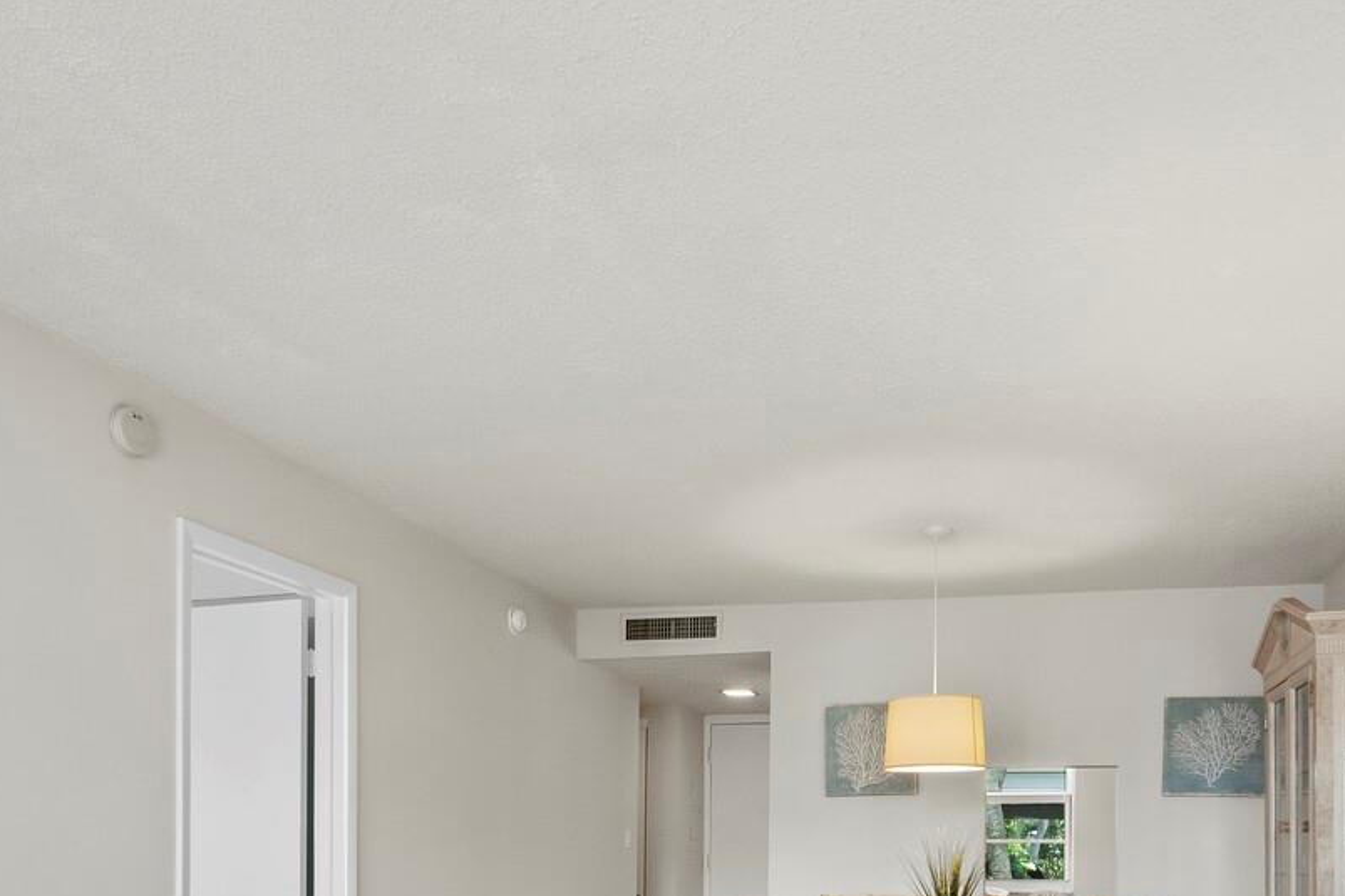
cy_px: 868
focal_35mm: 29
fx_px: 1083
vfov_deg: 40.2
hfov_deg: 63.6
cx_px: 710
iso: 400
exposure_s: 1/3
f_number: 11
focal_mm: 7
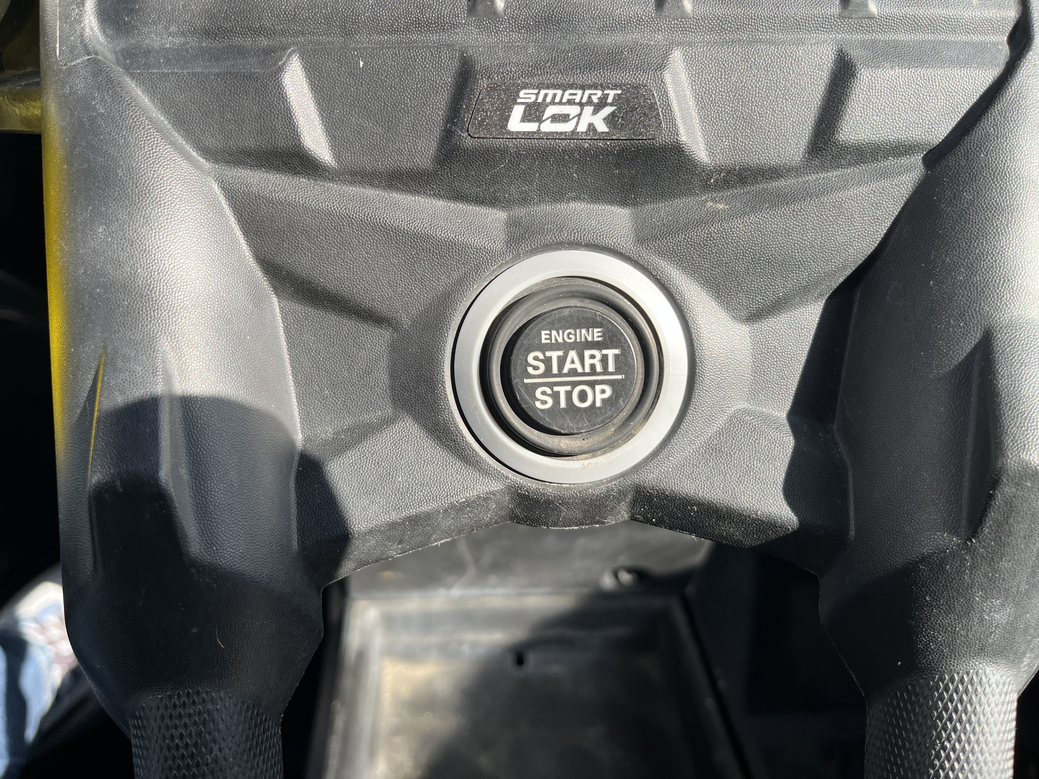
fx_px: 780
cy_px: 390
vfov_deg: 53.1
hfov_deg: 67.3
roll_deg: -2.6
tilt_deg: -23.6
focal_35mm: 26
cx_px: 520
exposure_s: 1/668
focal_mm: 5.1
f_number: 1.6
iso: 50
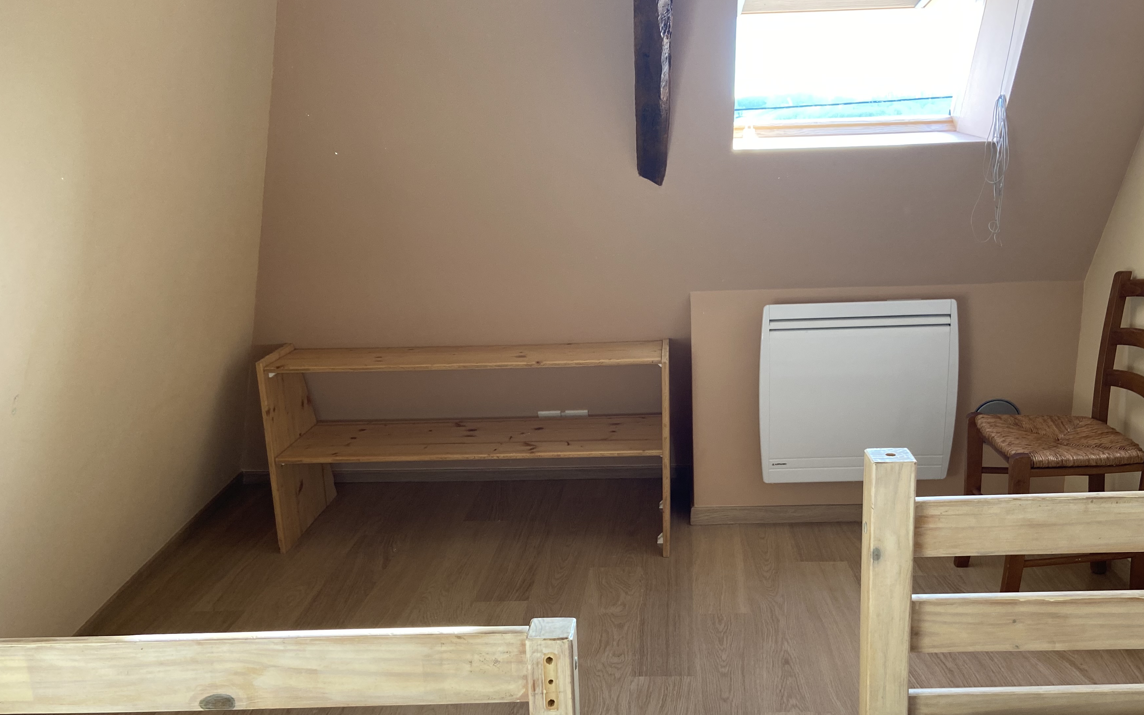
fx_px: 998
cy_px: 435
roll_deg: +2.0
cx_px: 657
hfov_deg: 59.4
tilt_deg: -18.6
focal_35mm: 32
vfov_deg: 39.2
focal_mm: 4.25
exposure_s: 1/119
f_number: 1.8
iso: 125
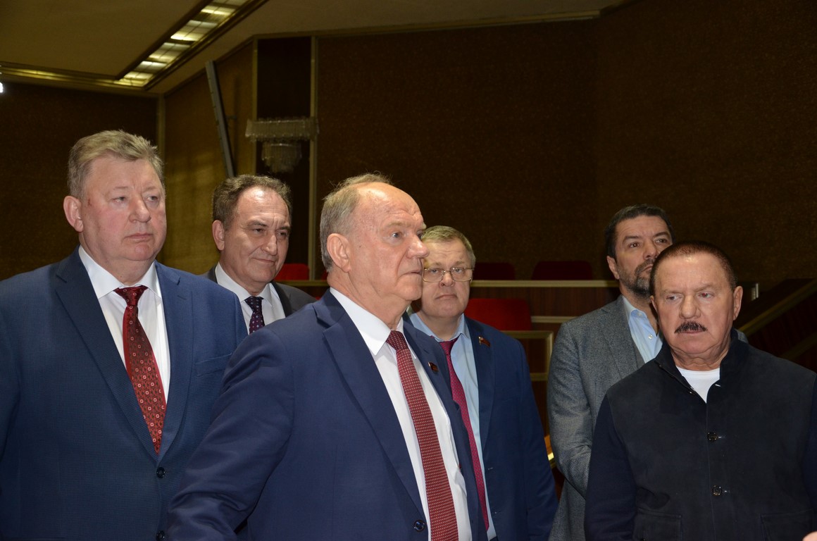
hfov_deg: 43.7
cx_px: 408
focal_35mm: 45
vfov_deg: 29.7
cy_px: 270
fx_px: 1019
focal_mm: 30
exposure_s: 1/60
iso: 800
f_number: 4.2
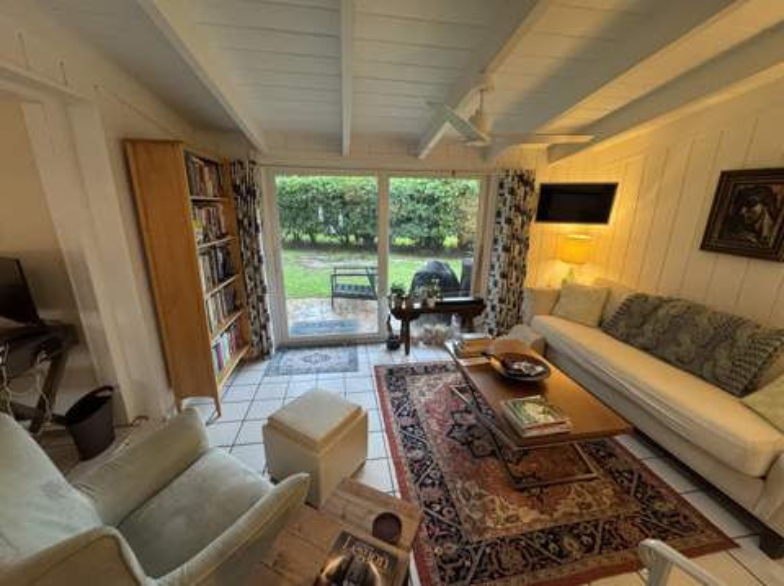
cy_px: 293
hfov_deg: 102.1
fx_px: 317
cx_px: 392
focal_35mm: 14
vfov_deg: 85.6
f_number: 2.2
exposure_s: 1/60
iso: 400
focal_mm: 2.22
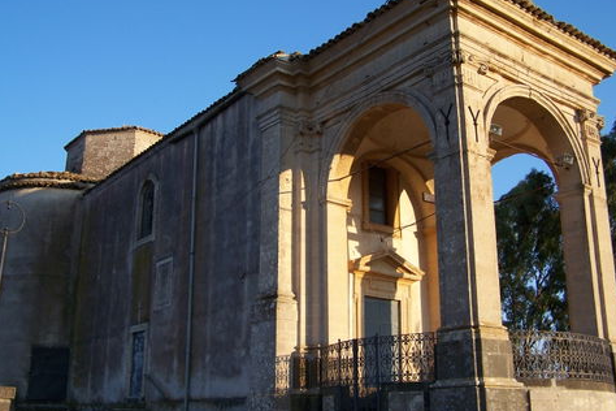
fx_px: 684
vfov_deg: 33.4
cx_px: 309
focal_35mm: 40
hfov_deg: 48.5
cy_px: 195
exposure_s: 1/500
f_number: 2.8
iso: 80
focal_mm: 6.3
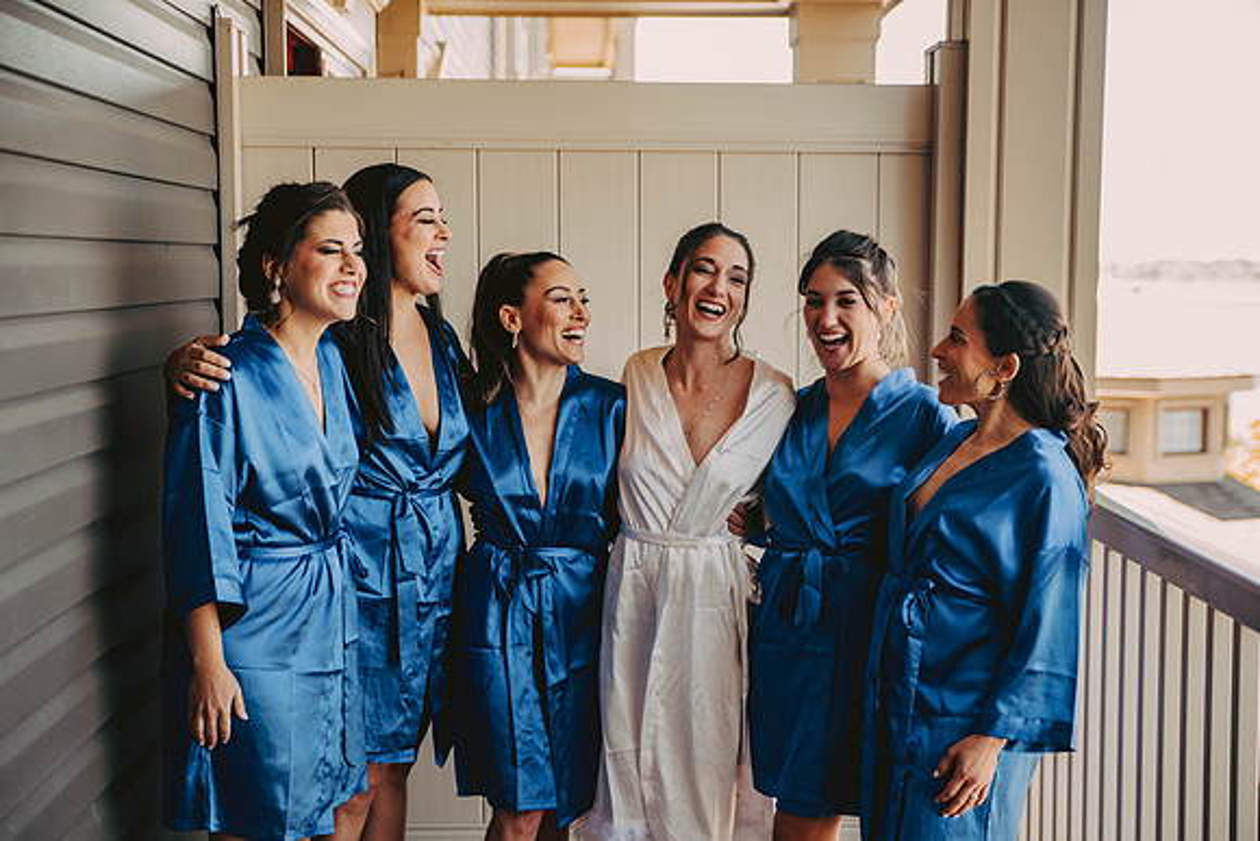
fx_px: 1925
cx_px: 630
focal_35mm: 55
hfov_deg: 36.2
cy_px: 420
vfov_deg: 24.6
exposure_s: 1/200
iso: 320
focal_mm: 55
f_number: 2.8
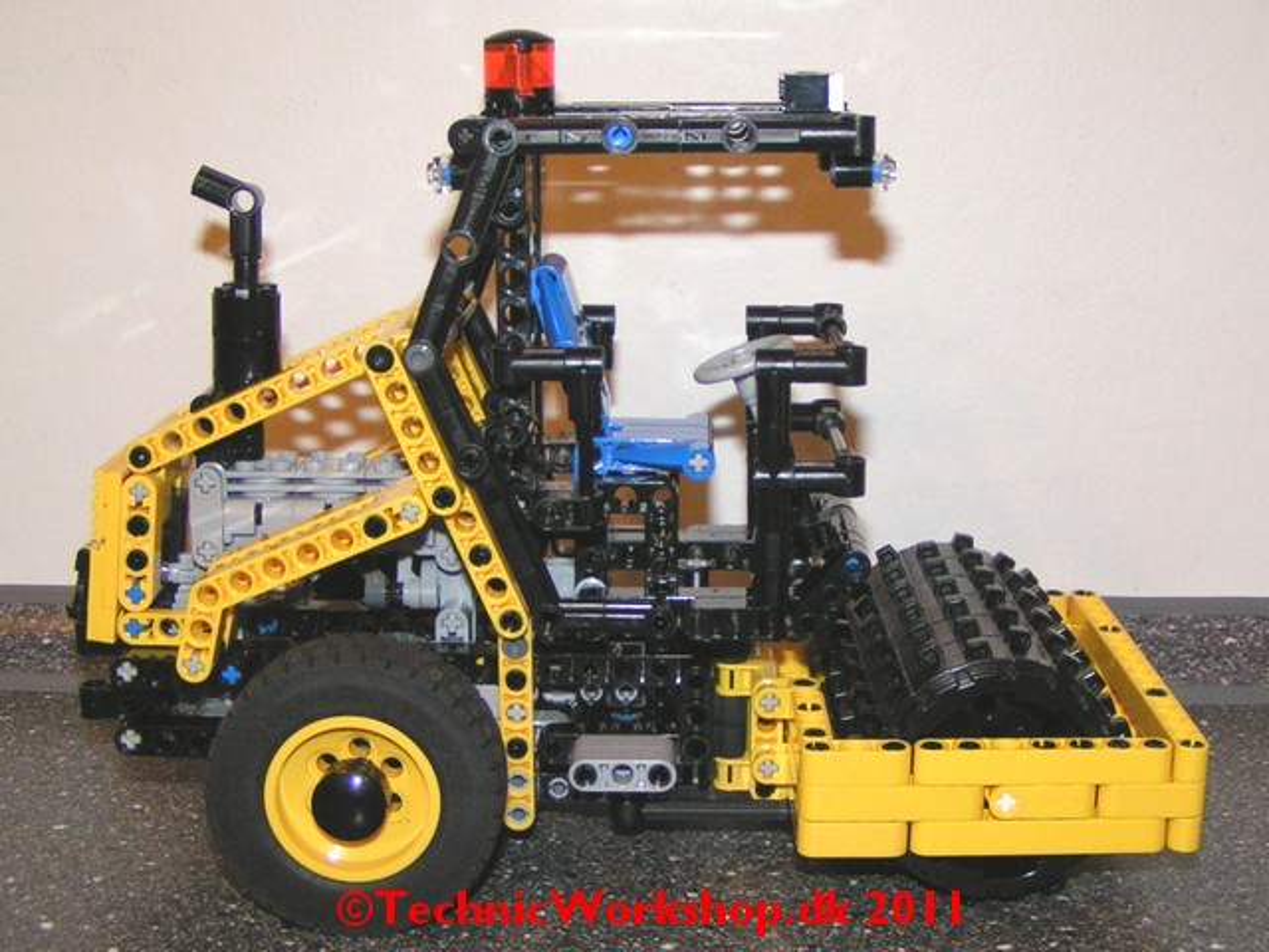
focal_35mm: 38
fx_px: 1393
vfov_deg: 37.7
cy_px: 476
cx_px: 634
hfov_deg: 49.0
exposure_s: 1/40
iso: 200
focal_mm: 5.8
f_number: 2.8
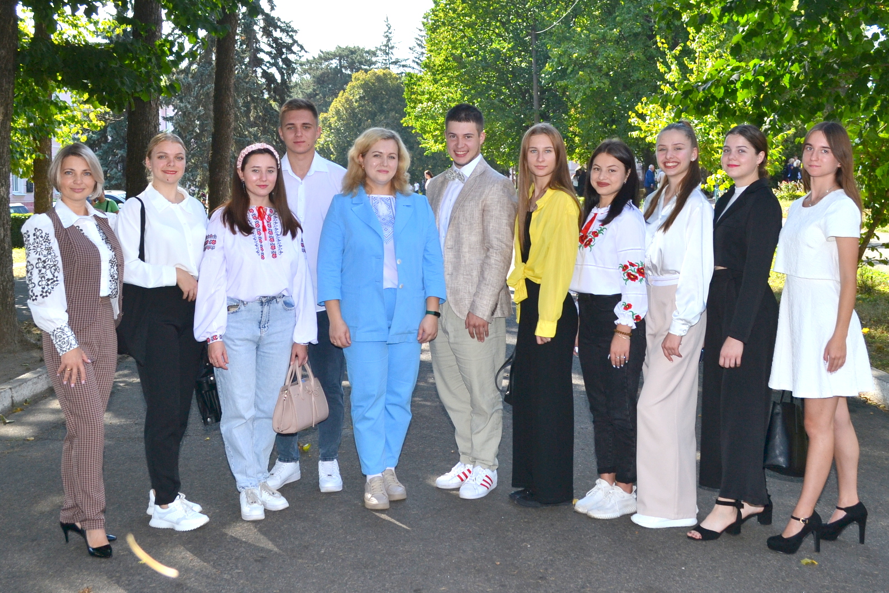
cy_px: 296
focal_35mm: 33
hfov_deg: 57.2
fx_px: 815
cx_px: 444
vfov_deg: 40.0
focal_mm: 22
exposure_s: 1/250
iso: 125
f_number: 5.6
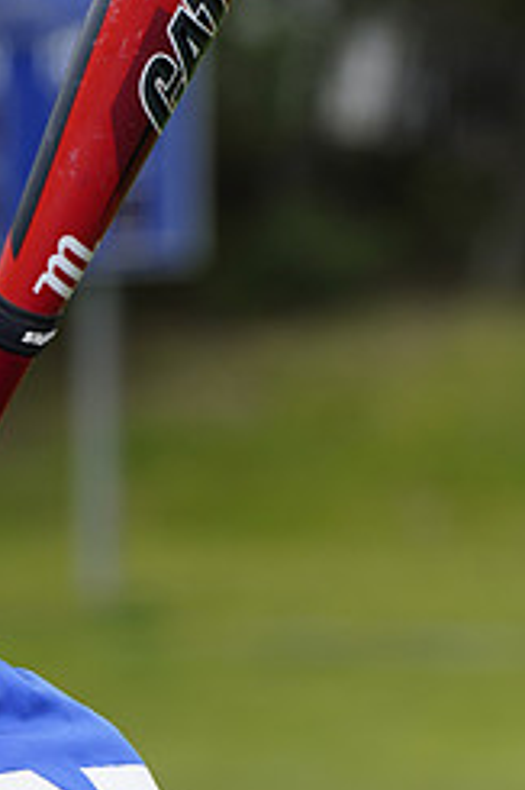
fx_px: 9594
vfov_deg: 4.7
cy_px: 900
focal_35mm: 438
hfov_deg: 3.1
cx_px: -82
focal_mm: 185
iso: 100
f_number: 6.3
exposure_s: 1/250
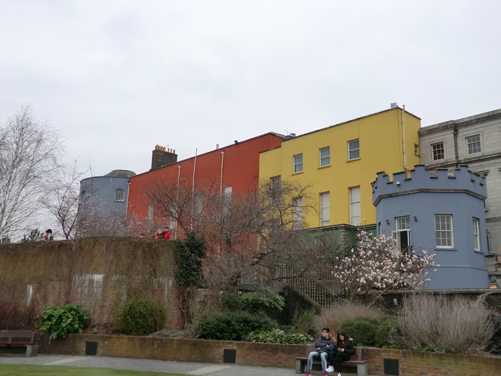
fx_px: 492
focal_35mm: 34
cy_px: 188
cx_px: 250
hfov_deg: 54.0
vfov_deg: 41.8
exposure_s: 1/320
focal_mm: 6.1
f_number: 3.6
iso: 64
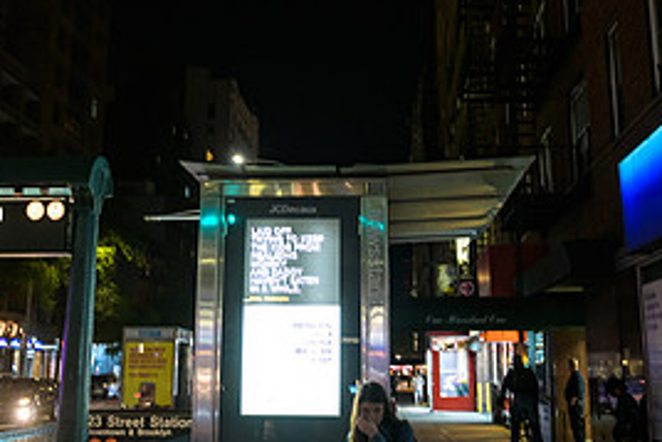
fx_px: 957
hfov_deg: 38.2
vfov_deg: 25.7
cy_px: 107
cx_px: 324
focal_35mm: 52
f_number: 3.2
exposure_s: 1/50
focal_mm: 24
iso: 1250
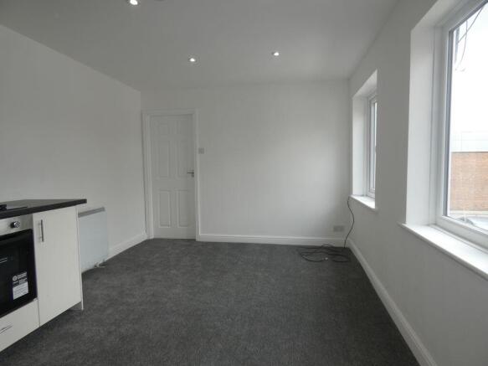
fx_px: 282
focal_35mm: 20
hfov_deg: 81.8
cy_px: 183
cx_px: 244
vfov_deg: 66.0
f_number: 2.8
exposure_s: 1/125
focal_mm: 3.6
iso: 80
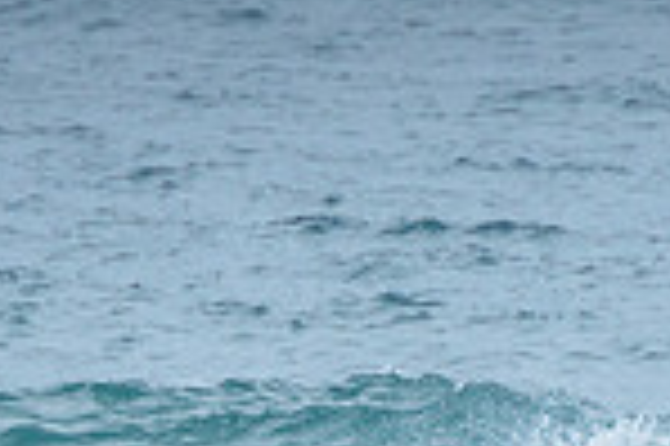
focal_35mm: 1909
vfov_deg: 0.7
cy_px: 639
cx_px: 527
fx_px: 35489
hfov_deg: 1.1
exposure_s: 1/1600
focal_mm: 400
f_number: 8
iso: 500
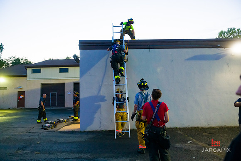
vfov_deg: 53.2
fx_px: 161
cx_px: 120
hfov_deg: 73.7
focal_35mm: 24
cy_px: 80
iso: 3200
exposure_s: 1/125
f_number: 3.2
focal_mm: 24
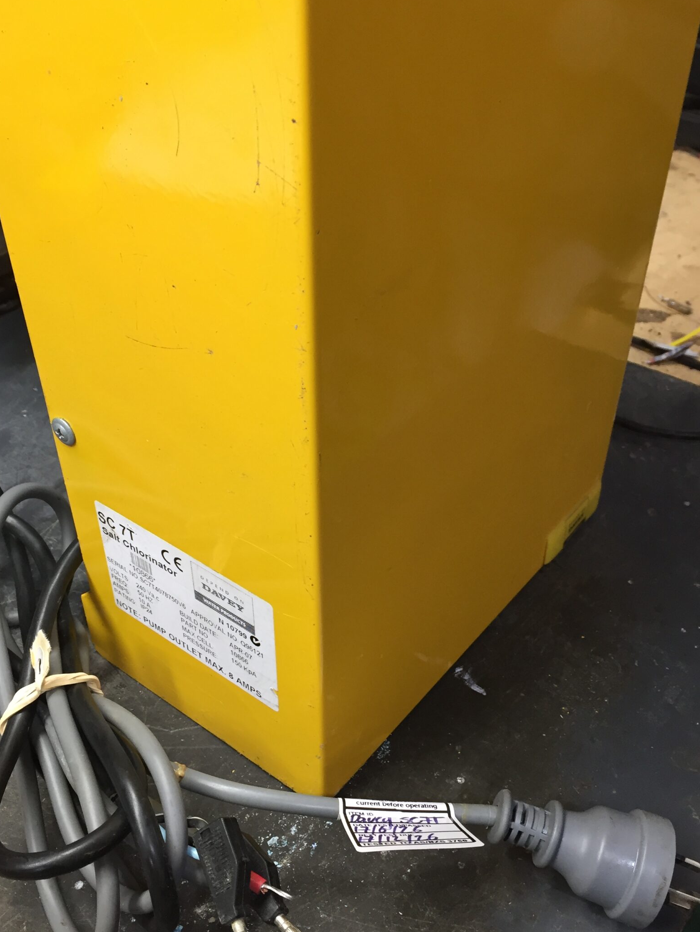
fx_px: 970
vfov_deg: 51.3
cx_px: 331
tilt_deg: -40.9
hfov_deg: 39.7
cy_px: 514
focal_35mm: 36
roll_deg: -1.4
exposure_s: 1/33
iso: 100
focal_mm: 4.15
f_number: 2.2
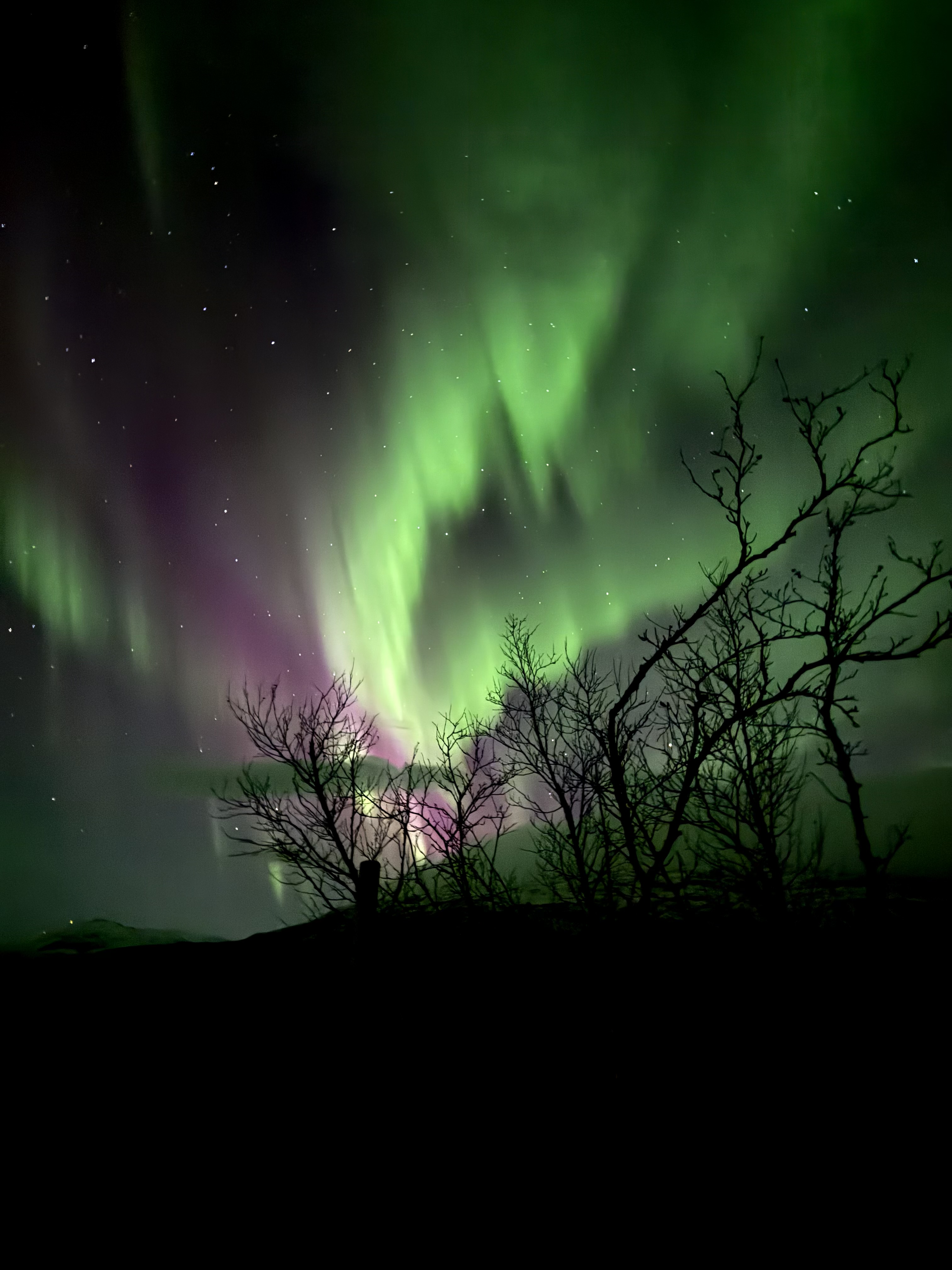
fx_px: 880
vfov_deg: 71.6
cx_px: 476
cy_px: 635
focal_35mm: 24
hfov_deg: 56.8
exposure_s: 1
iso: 10000
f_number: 1.78
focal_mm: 6.76
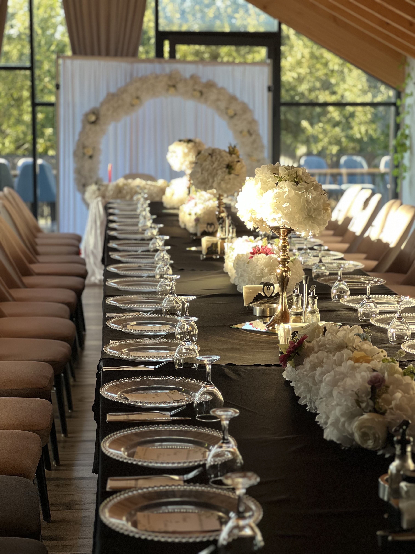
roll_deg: -0.5
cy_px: 277
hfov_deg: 19.1
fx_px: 1231
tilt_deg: -7.3
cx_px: 208
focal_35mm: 77
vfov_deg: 25.3
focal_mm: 9
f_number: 2.8
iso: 125
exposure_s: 1/121
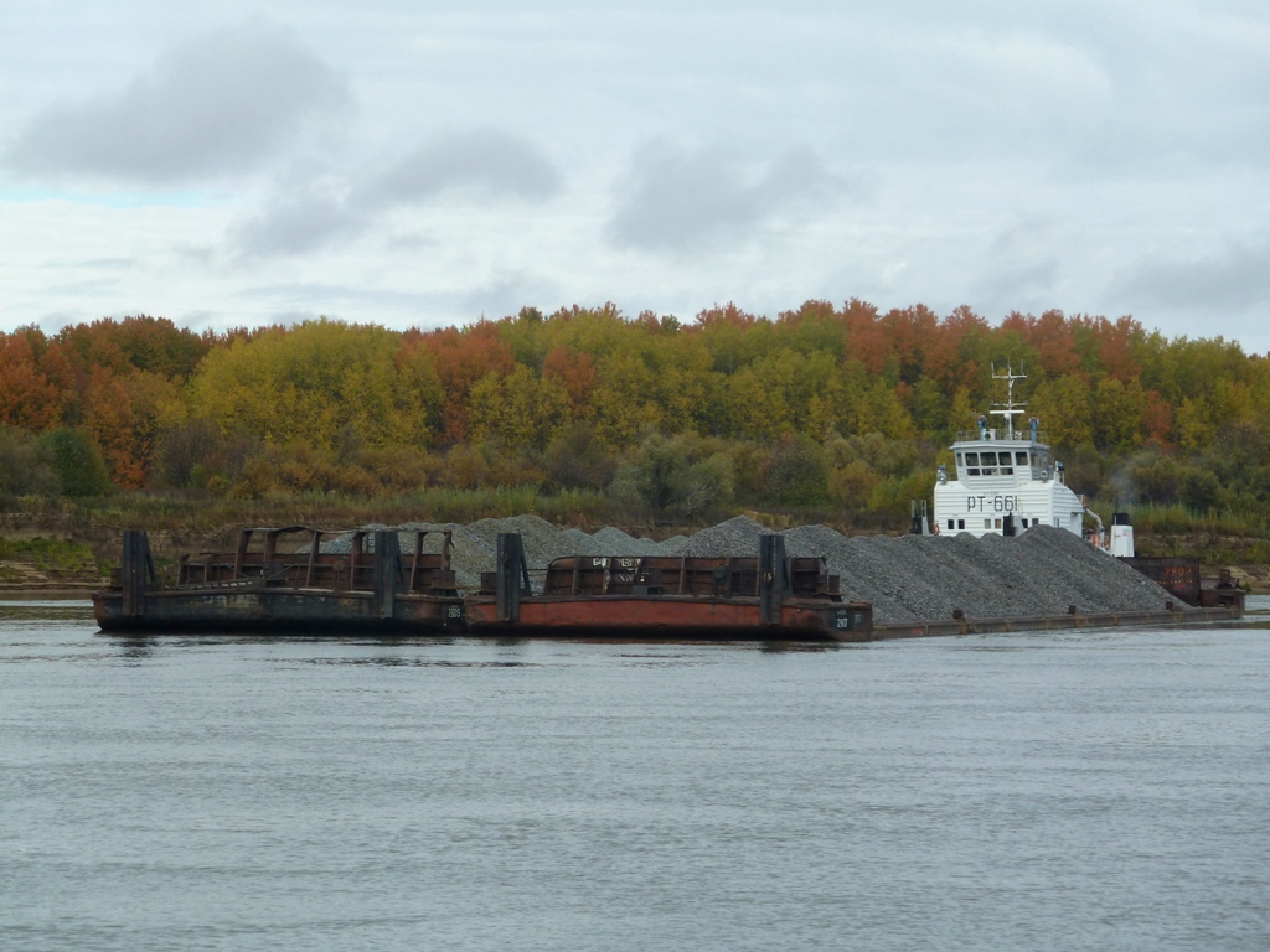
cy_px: 476
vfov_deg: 10.1
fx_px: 5393
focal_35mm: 147
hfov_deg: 13.4
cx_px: 635
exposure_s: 1/400
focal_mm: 24.1
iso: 80
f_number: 4.5
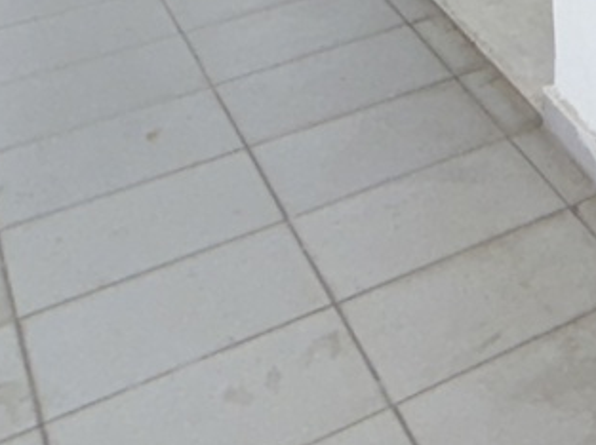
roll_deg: +0.3
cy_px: -610
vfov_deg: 13.1
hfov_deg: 14.0
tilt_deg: -3.2
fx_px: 1479
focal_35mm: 86
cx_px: 1497
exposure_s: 1/751
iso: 16
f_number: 2.2
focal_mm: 2.22
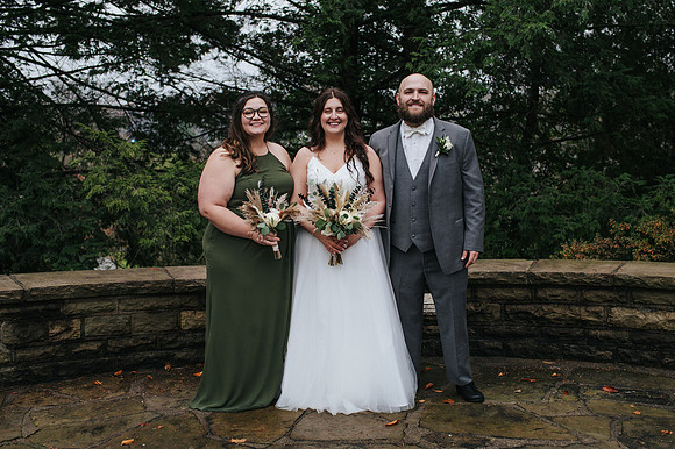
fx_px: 769
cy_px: 243
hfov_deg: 47.4
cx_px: 354
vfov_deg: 32.5
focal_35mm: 41
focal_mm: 35
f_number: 3.2
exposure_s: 1/320
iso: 800
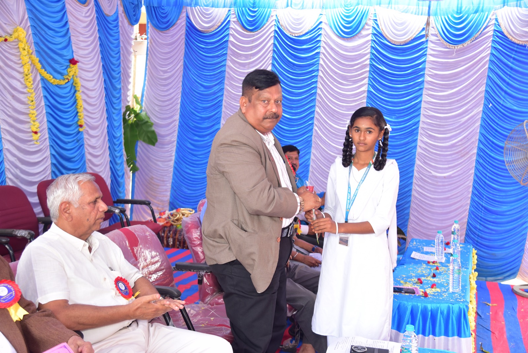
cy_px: 176
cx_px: 264
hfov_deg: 44.5
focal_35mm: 44
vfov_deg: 30.5
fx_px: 646
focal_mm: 44
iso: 400
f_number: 4.5
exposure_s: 1/80
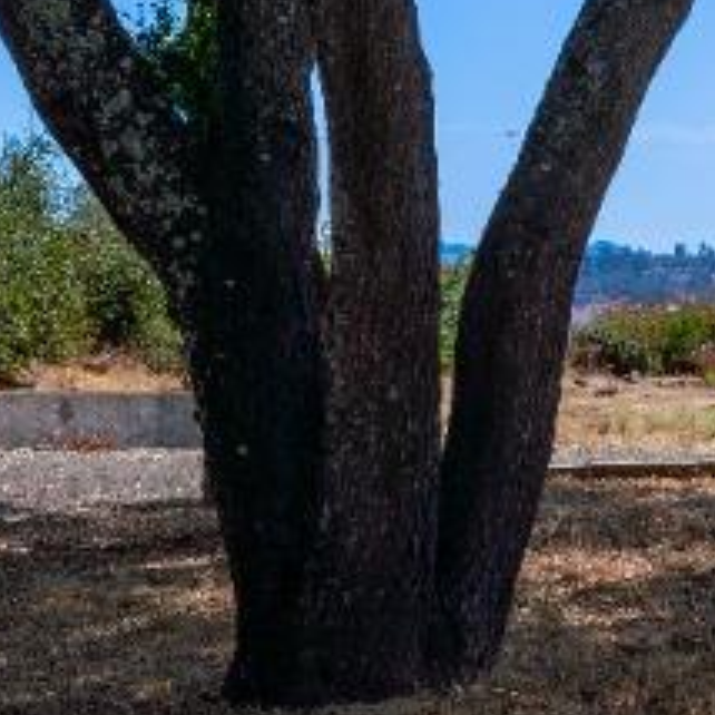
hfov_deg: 13.6
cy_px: 210
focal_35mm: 113
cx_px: 1340
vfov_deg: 15.4
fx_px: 2641
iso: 100
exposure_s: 1/400
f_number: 8
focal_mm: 19
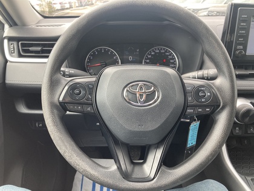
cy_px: 96
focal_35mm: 28
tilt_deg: -24.7
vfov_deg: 49.7
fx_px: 205
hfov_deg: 63.4
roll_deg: -2.1
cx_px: 127
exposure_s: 1/121
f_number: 1.8
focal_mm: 3.99
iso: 50
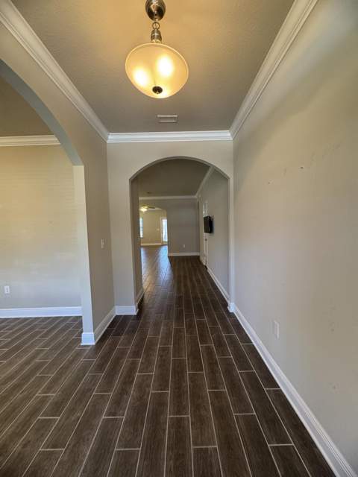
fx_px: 193
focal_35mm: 14
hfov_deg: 85.7
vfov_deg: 102.1
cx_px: 179
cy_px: 238
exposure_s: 1/60
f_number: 2.2
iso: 200
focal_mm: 2.22
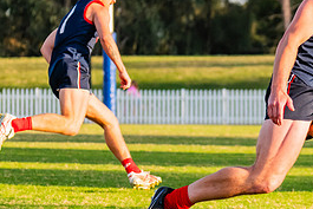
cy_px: 63
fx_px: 5245
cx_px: 355
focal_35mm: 603
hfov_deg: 3.4
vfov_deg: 2.3
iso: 800
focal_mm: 190
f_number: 8
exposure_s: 1/1000
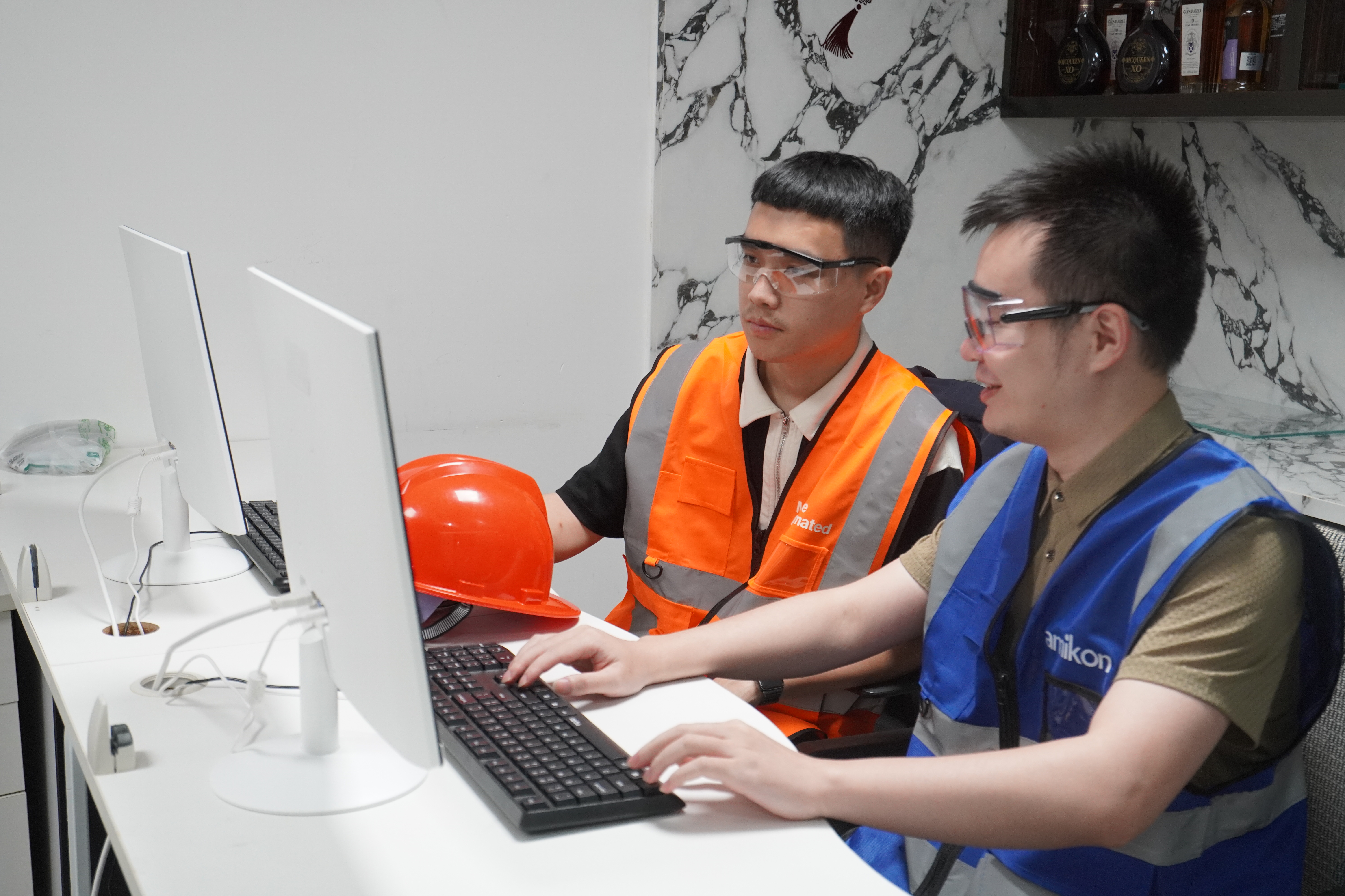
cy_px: 448
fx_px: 1681
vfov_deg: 29.9
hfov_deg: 43.6
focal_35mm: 45
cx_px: 672
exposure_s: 1/160
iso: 1250
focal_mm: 30
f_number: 4
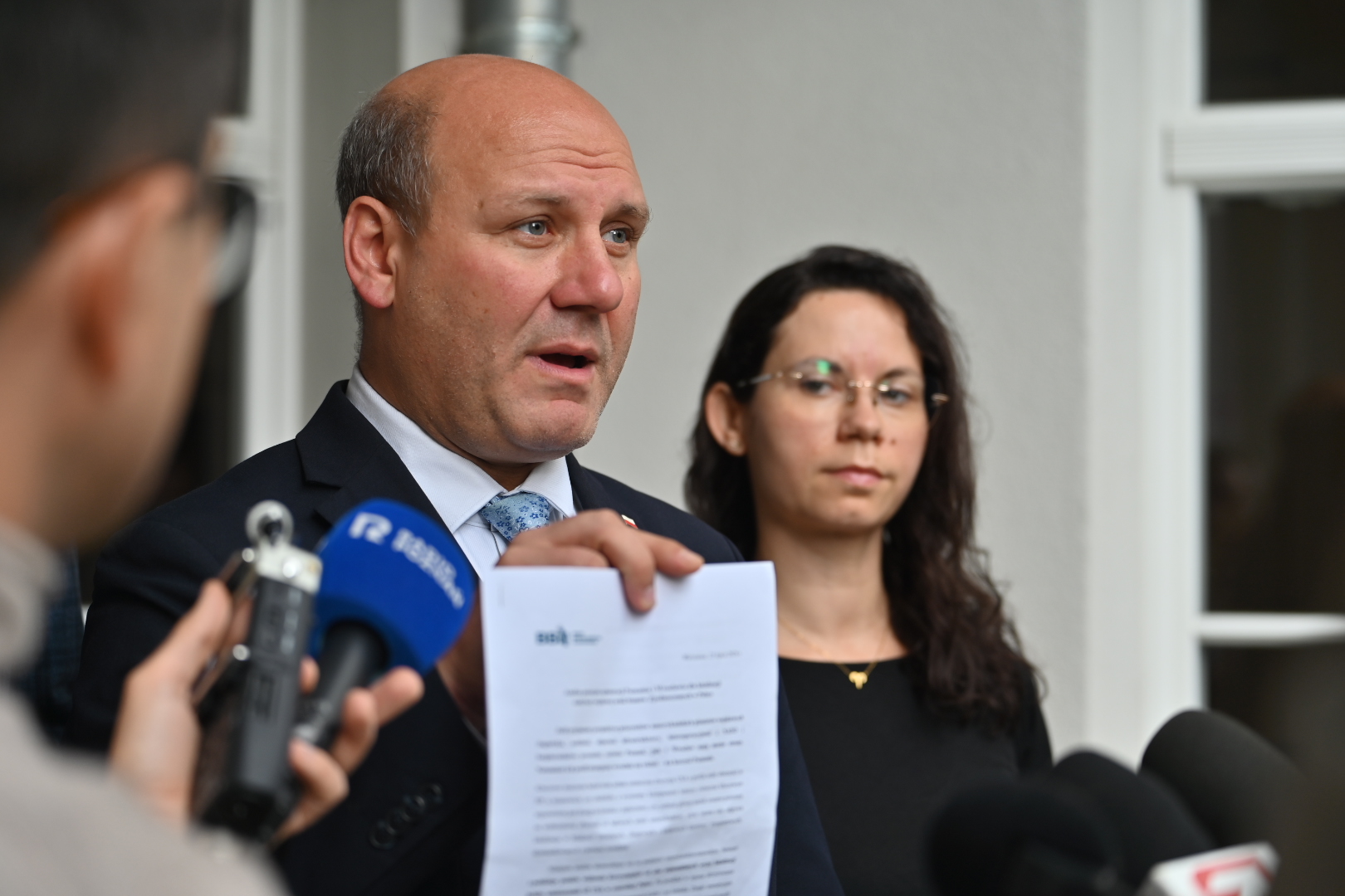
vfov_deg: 17.3
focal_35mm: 79
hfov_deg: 25.7
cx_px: 672
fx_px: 2951
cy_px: 448
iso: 125
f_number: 2.8
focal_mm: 79
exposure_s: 1/250
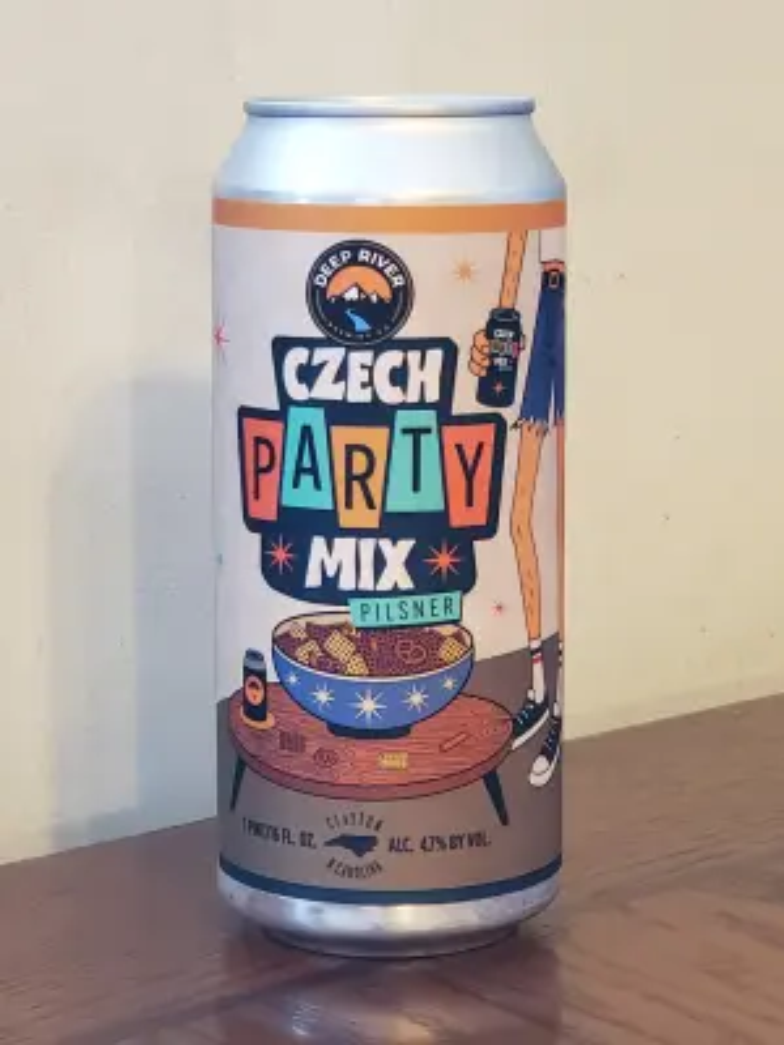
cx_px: 392
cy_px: 522
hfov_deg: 28.0
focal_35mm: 52
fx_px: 1570
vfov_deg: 36.8
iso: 250
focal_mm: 6
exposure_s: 1/15
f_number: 2.4
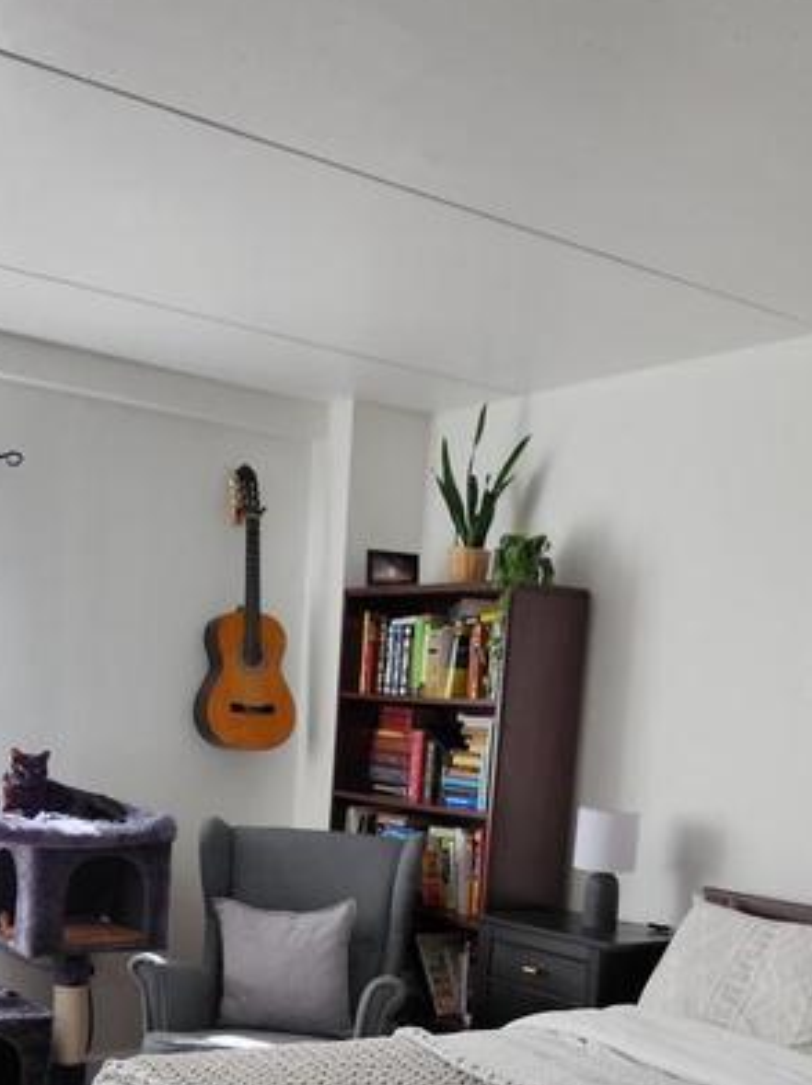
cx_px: 378
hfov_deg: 32.1
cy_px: 908
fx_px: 1410
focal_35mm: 45
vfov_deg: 40.0
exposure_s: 1/180
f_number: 1.8
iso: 50
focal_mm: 5.4
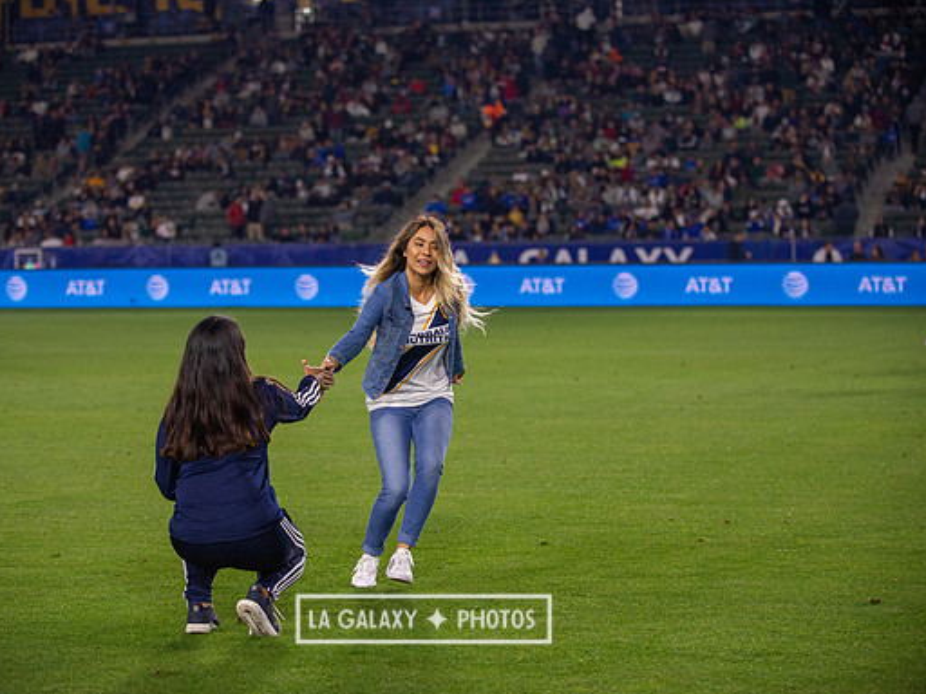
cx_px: 423
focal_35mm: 98
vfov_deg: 15.1
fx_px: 2622
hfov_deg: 20.0
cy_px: 348
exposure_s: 1/2500
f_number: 2.8
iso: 1600
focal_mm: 90
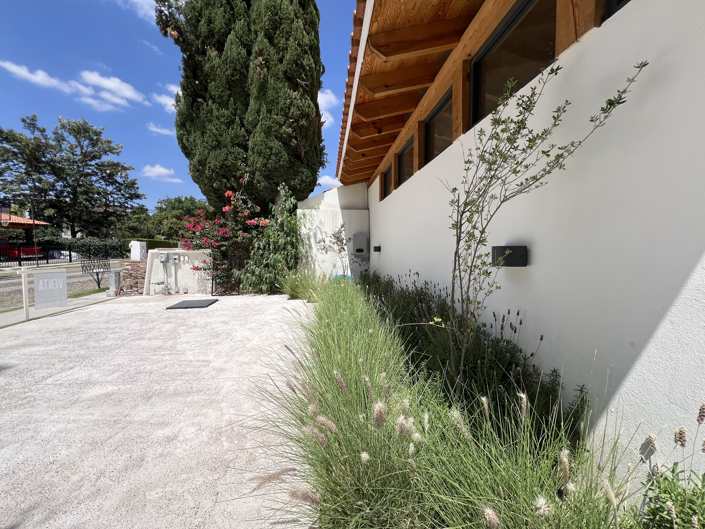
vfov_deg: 89.9
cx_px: 352
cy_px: 264
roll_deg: -0.5
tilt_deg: -3.8
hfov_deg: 106.2
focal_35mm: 13
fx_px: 265
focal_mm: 1.57
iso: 32
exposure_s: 1/1946
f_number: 1.8
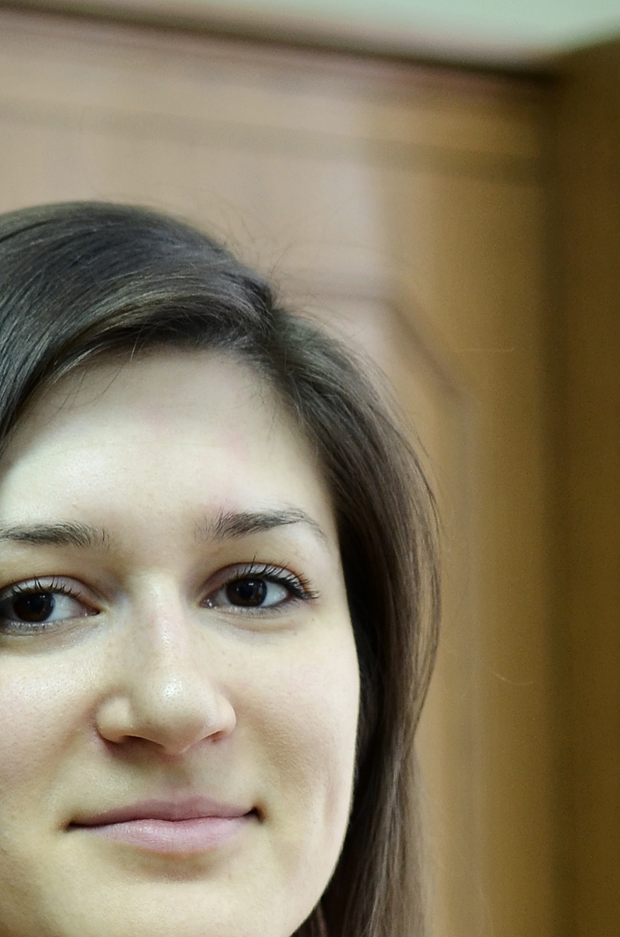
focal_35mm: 134
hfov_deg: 10.1
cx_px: 84
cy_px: 966
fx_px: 3485
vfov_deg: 15.0
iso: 320
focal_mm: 35
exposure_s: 1/100
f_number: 1.8
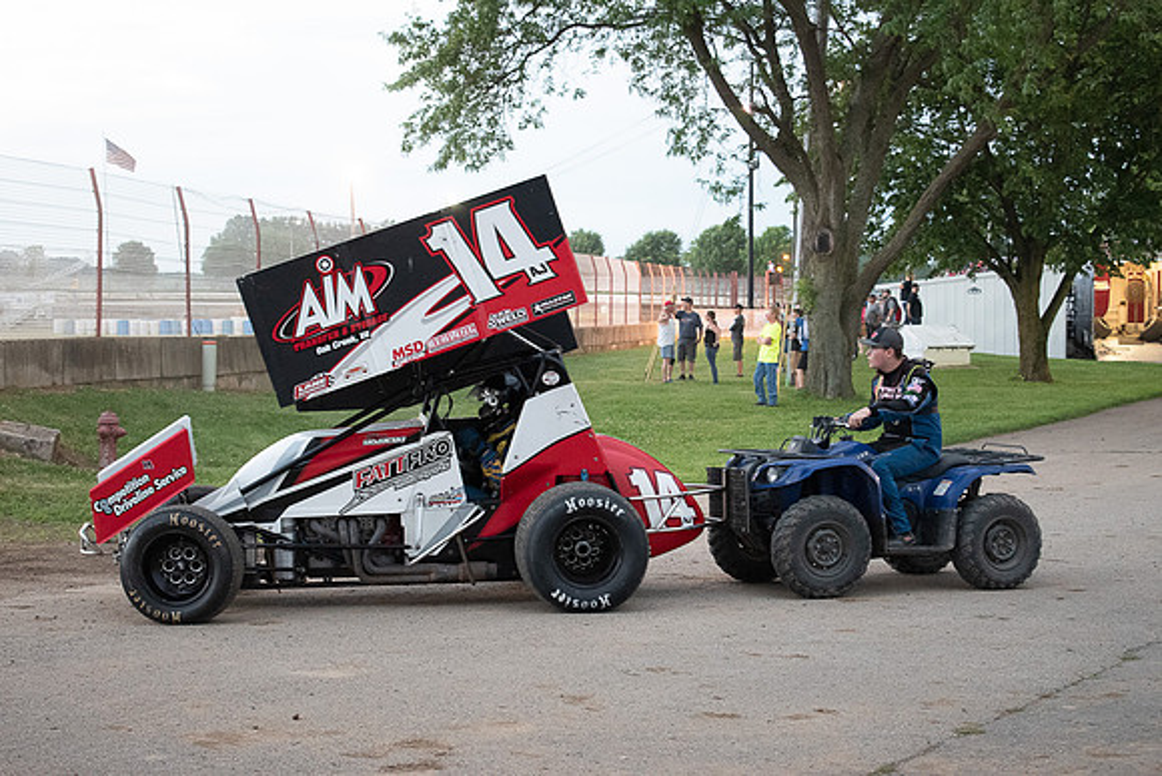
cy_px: 388
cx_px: 581
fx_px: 1937
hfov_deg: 33.4
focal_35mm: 60
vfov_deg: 22.6
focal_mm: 40
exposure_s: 1/60
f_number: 5
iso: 3200
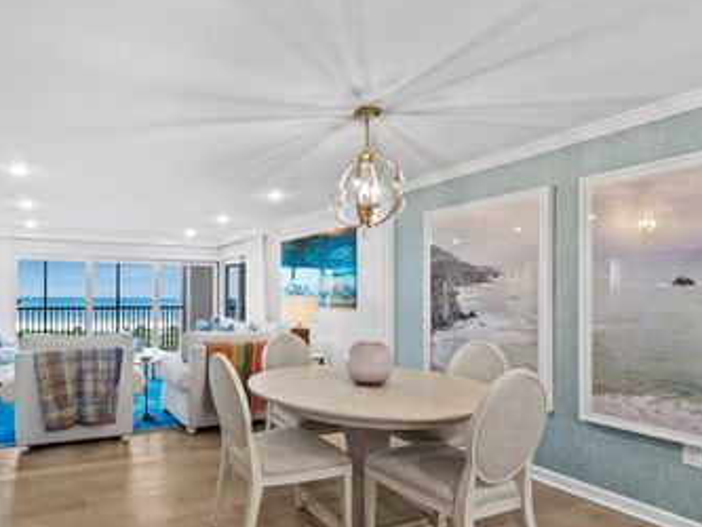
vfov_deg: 63.4
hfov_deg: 75.9
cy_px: 286
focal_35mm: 21
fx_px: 426
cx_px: 221
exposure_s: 1/2
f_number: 11
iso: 400
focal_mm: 7
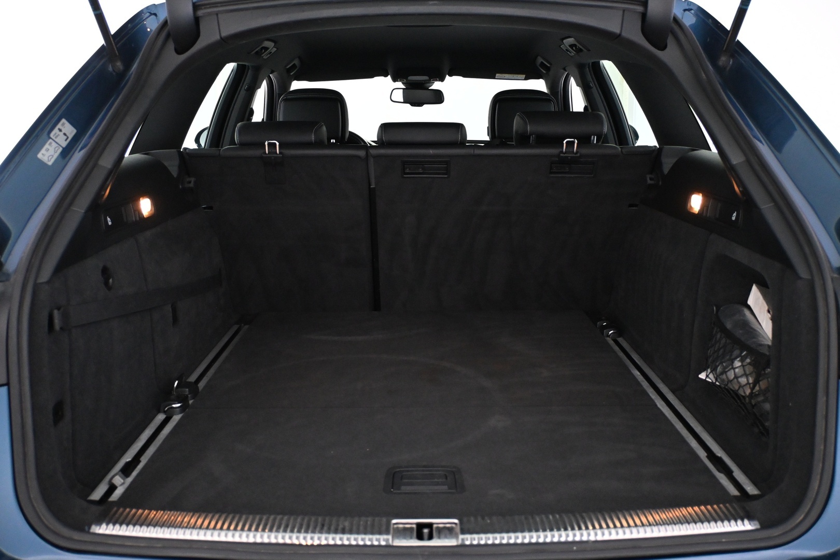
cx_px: 420
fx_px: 787
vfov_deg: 39.1
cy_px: 280
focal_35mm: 34
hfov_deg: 56.1
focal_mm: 22.5
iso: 3600
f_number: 4
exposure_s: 1/60
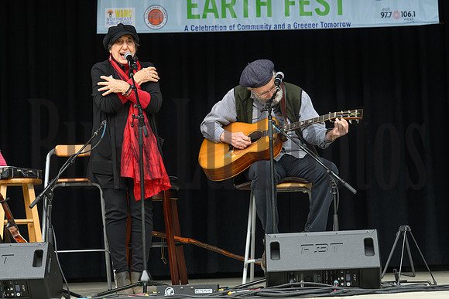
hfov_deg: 19.7
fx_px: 1290
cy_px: 153
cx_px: 224
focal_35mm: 103
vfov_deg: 13.2
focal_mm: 96
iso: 400
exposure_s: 1/320
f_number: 5.6
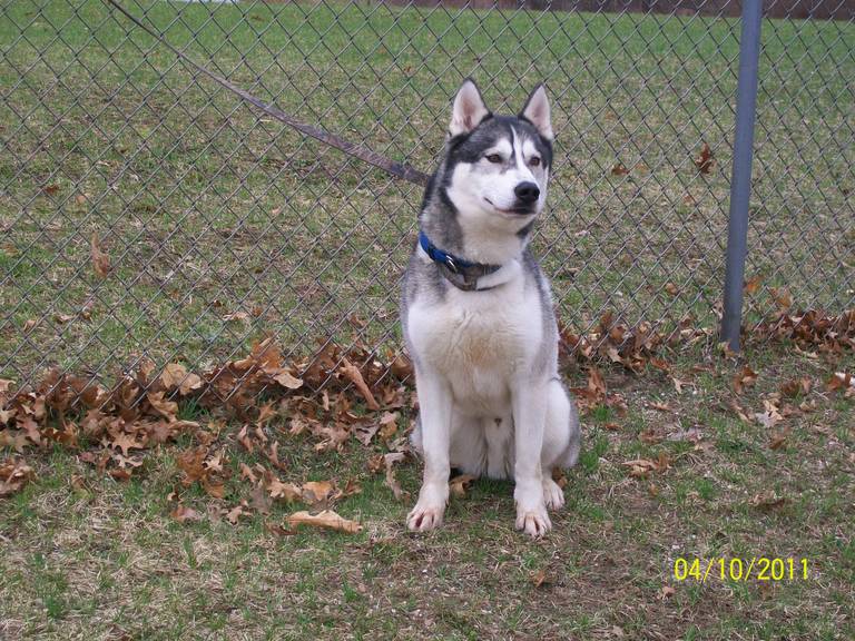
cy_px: 320
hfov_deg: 27.8
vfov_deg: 21.0
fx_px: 1729
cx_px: 428
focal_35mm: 70
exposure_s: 1/200
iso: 64
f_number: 3.8
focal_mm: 11.6
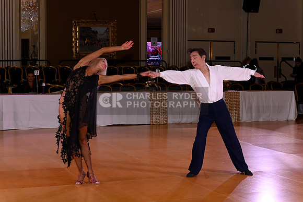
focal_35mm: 70
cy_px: 101
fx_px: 589
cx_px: 152
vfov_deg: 19.5
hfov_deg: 28.8
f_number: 4
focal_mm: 70
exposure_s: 1/200
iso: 2000
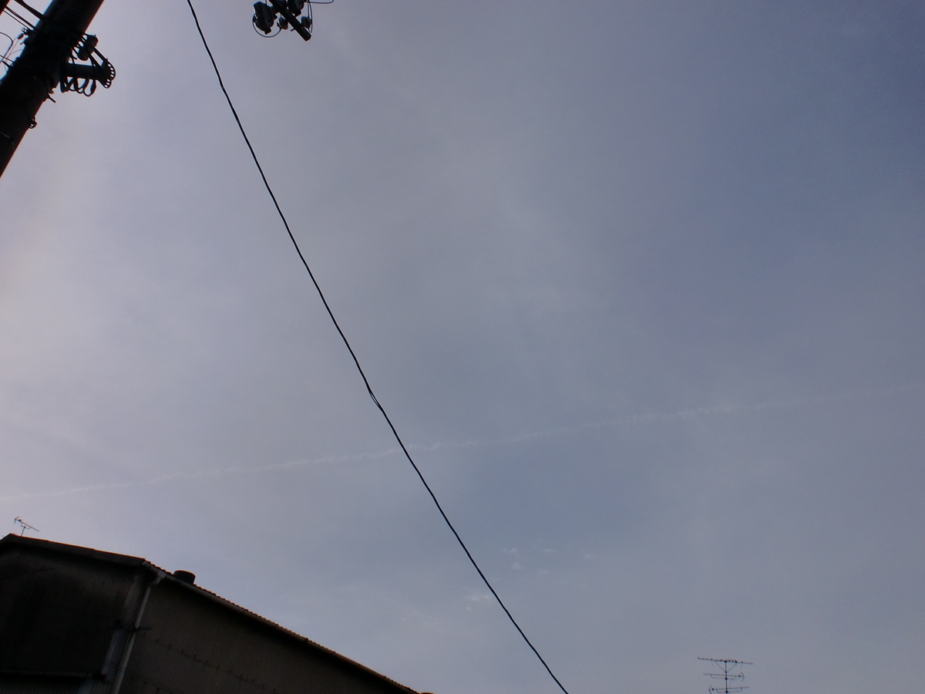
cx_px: 462
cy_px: 347
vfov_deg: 40.7
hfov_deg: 52.6
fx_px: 935
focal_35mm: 35
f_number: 5.6
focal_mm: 6.3
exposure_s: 1/2000
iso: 64
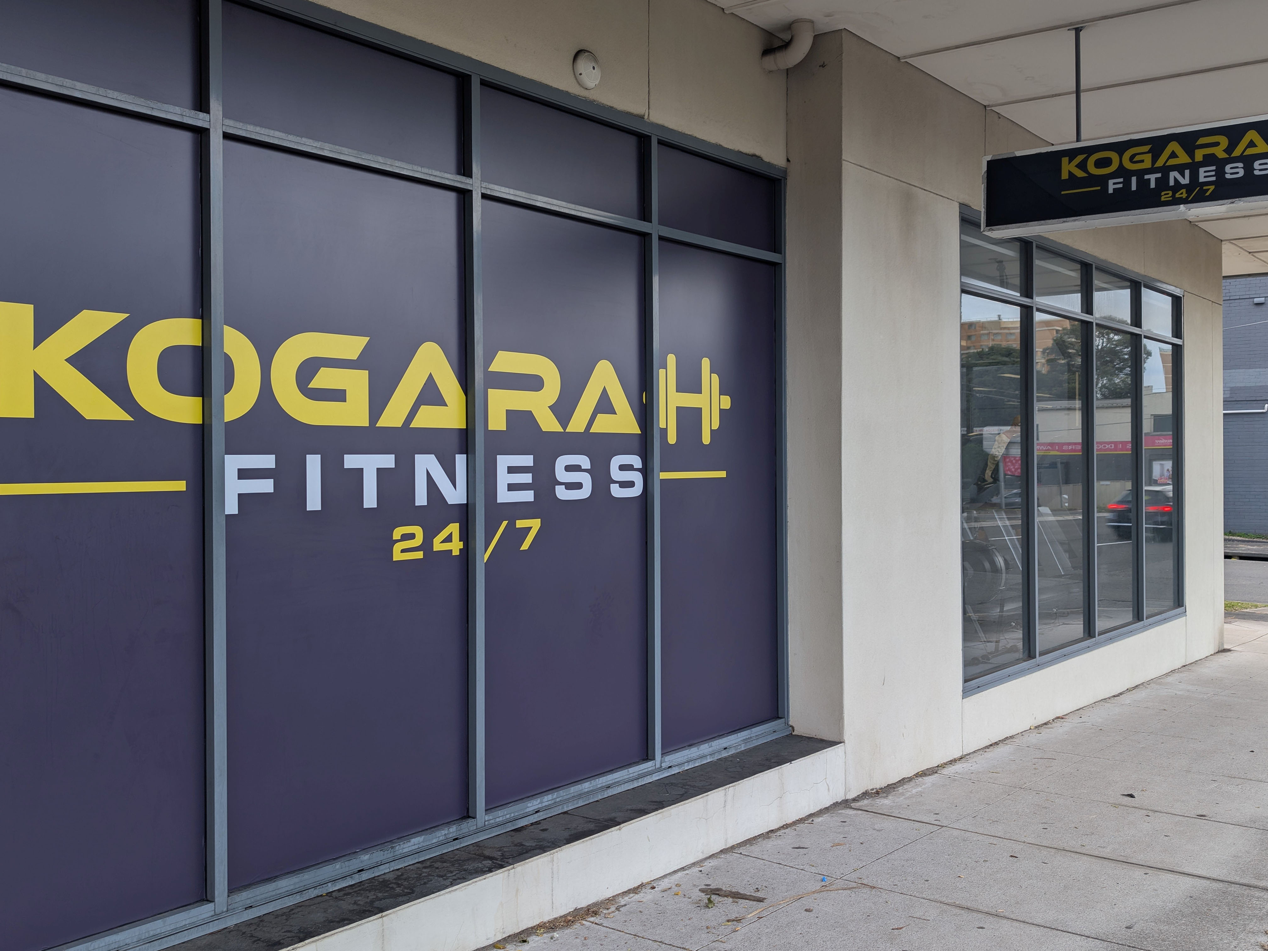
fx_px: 989
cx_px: 634
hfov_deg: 65.3
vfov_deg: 51.4
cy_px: 476
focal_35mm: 27
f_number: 1.73
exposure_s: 1/25
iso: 78
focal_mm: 4.38
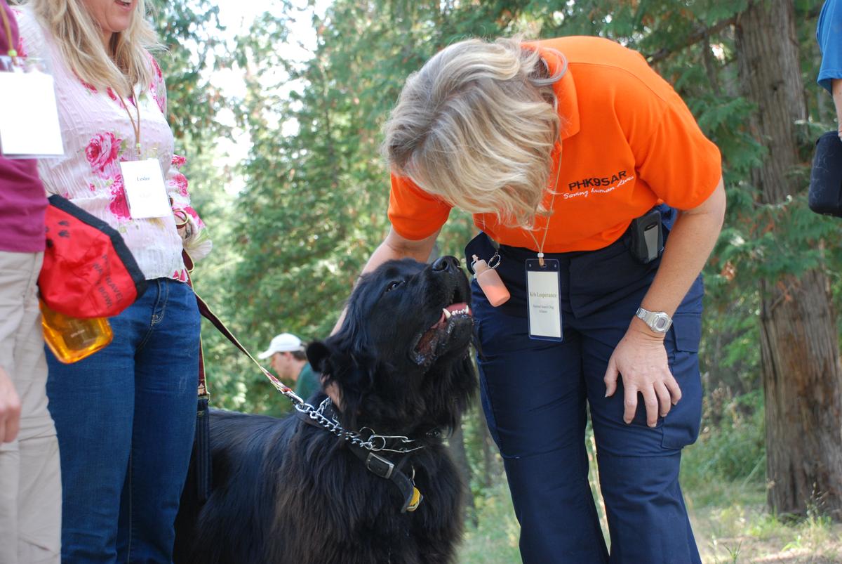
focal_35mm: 60
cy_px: 282
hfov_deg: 33.4
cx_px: 421
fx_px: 1405
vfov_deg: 22.7
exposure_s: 1/100
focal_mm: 40
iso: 400
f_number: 5
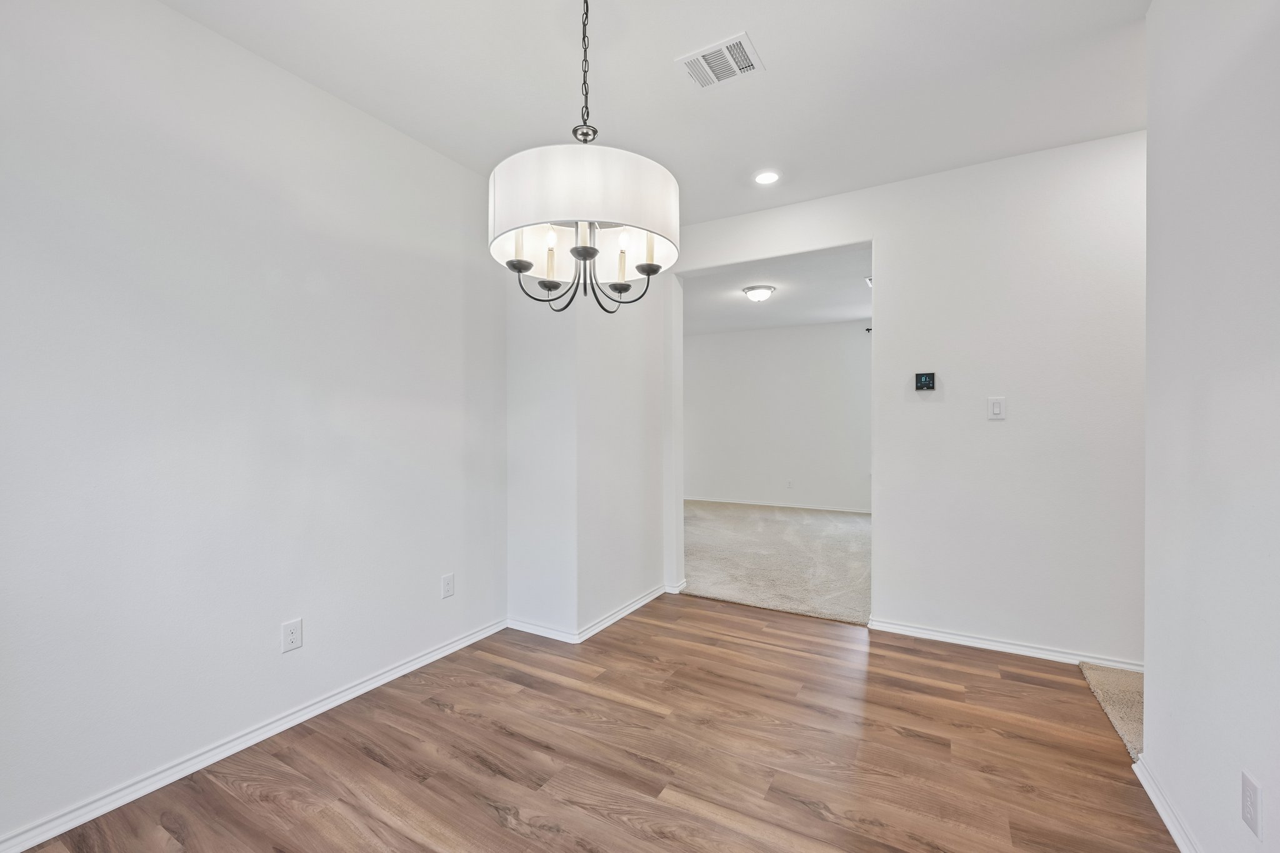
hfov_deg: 100.4
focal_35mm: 15
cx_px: 640
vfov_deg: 77.3
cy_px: 426
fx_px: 533
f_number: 6.7
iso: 100
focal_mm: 15
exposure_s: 1/15
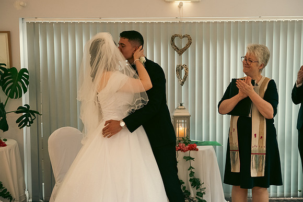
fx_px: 443
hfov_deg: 37.8
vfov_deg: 25.7
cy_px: 101
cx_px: 152
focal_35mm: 53
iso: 1600
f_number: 3.5
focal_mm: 50
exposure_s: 1/160
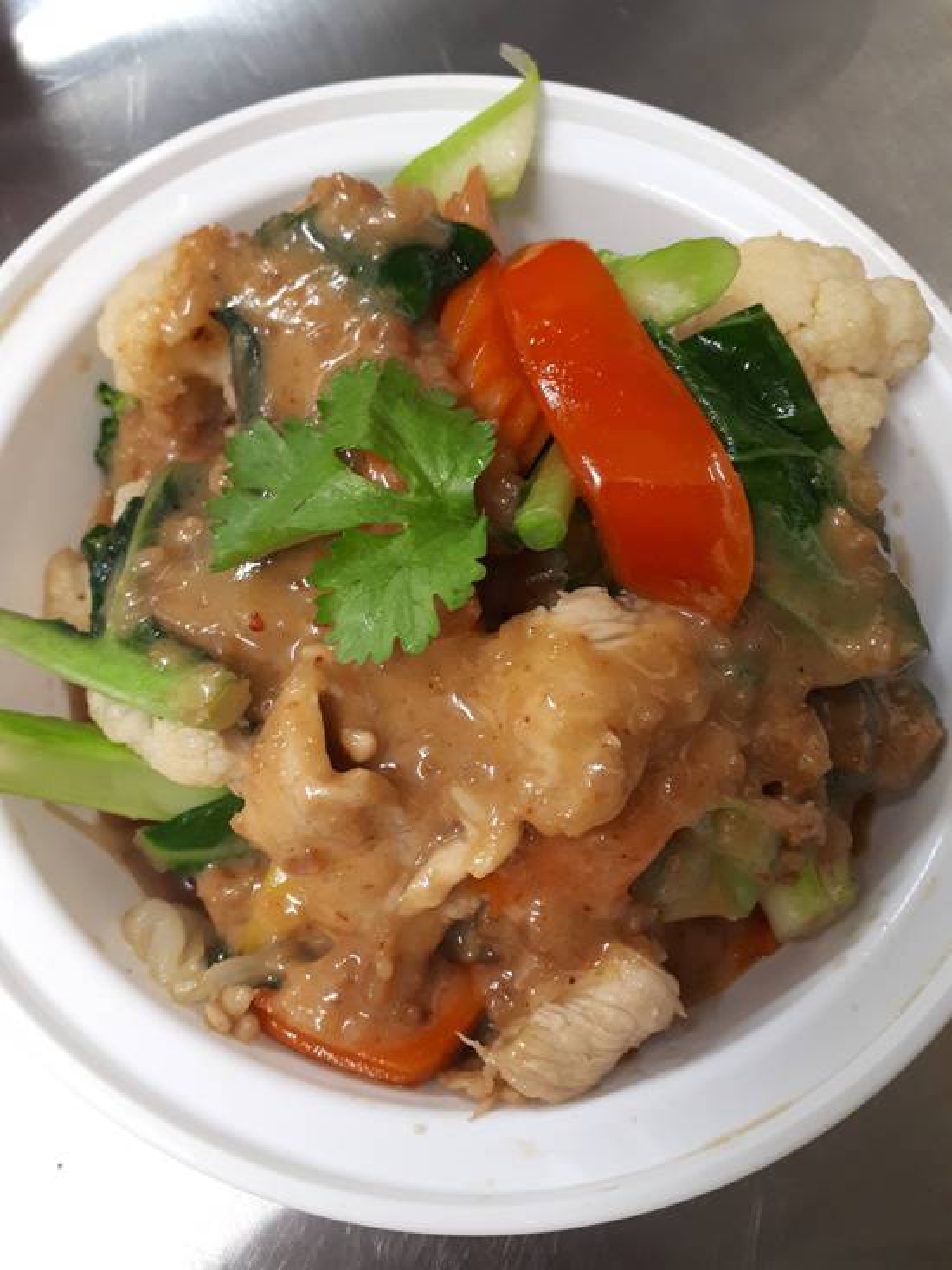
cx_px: 476
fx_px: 990
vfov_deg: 65.3
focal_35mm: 27
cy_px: 635
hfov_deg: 51.4
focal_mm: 3.6
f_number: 1.9
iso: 160
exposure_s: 1/25
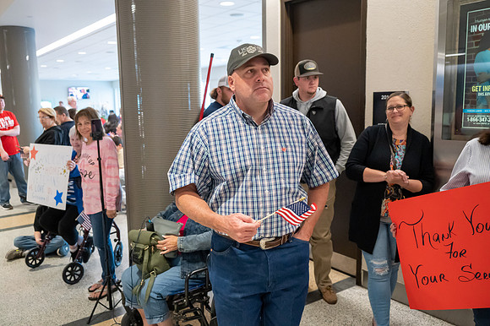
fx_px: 428
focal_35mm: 32
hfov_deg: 59.5
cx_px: 245
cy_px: 163
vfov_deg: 41.7
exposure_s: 1/200
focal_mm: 31.5
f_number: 4.8
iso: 11400
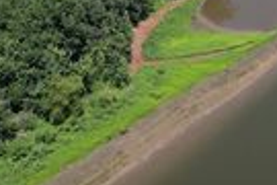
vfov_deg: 18.1
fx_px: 539
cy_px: -59
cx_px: 271
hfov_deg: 27.4
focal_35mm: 70
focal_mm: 8.38
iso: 110
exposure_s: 1/1500
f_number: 2.8
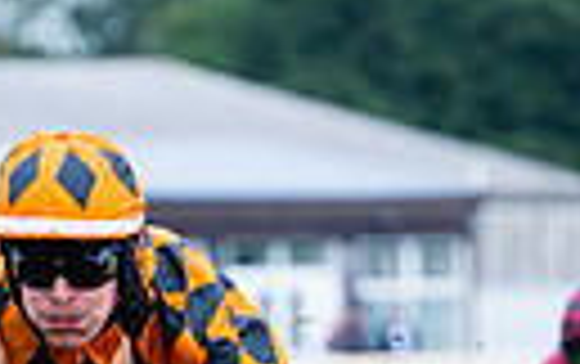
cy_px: 780
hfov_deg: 2.5
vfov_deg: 1.6
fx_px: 13327
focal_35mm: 842
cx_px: 166
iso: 500
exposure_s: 1/1600
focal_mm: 170
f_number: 4
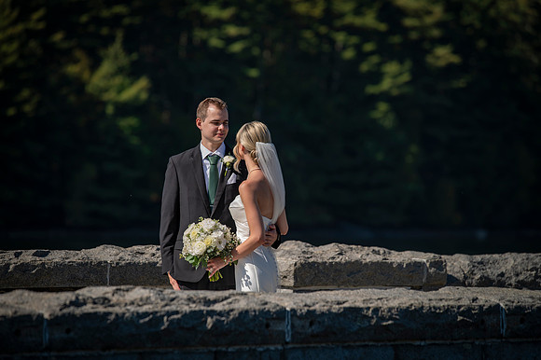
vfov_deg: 6.5
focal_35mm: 212
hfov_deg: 9.7
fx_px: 3179
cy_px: 180
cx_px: 270
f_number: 4
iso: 50
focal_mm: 200
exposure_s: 1/1000
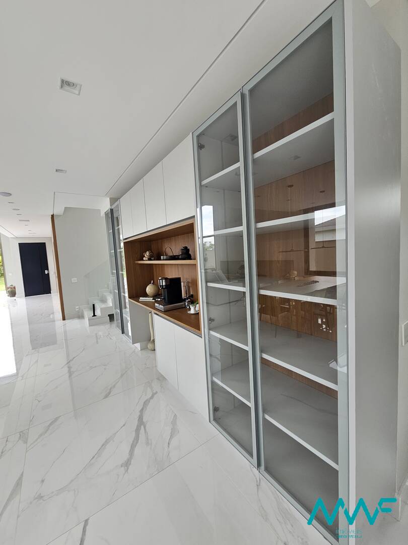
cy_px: 272
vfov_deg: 106.2
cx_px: 204
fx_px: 204
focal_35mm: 13
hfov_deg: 89.9
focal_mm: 2.2
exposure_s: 1/120
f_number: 2.2
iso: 80
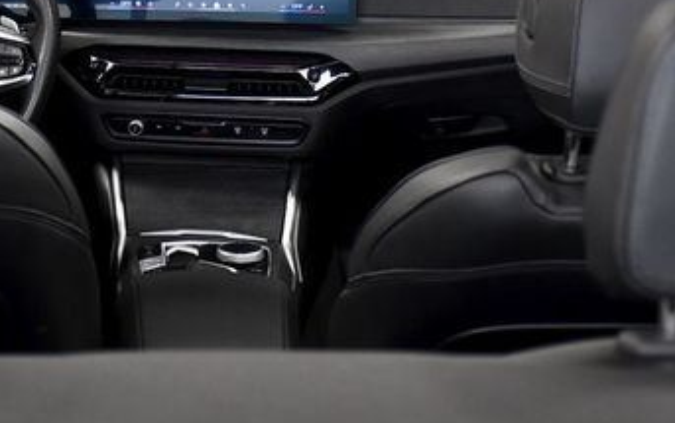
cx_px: 236
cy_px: 15
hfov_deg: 18.2
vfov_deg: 11.4
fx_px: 2099
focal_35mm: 114
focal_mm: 40
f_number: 4.5
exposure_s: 1/500
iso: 2500
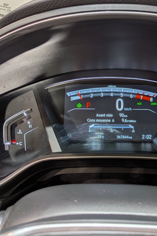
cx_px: 113
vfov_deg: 55.8
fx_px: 223
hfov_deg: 38.1
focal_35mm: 34
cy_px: 117
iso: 31
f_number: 1.7
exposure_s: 1/126
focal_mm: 4.53
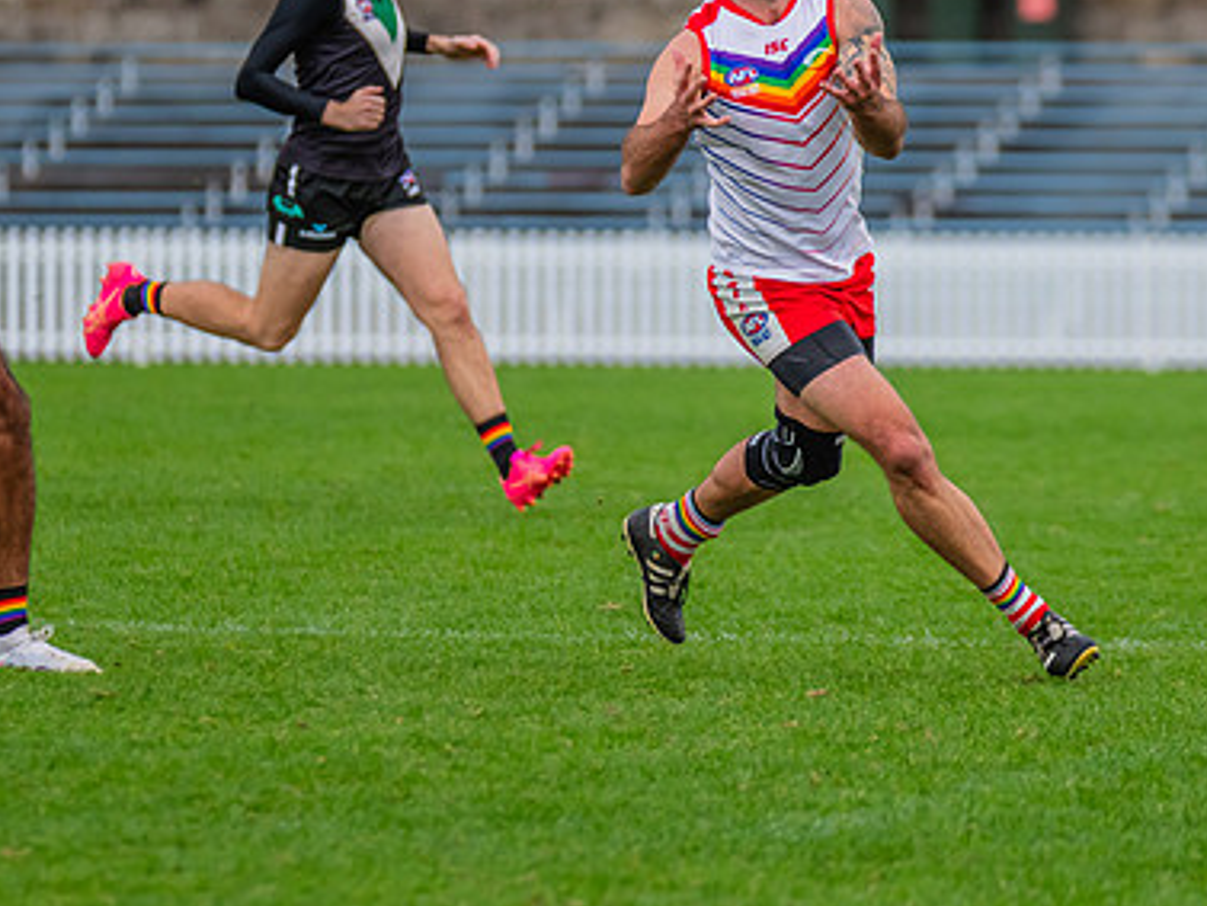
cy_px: 294
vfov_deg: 2.8
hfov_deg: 3.7
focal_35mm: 536
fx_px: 18695
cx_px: 753
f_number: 4
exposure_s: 1/1000
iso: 900
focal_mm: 270
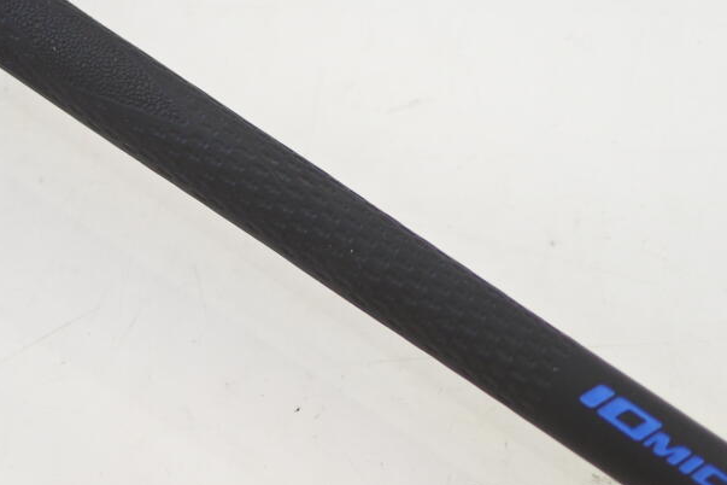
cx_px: 341
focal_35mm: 78
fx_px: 1575
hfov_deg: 26.0
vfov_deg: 17.5
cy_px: 201
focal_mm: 18.5
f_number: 1.8
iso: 560
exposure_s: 1/250
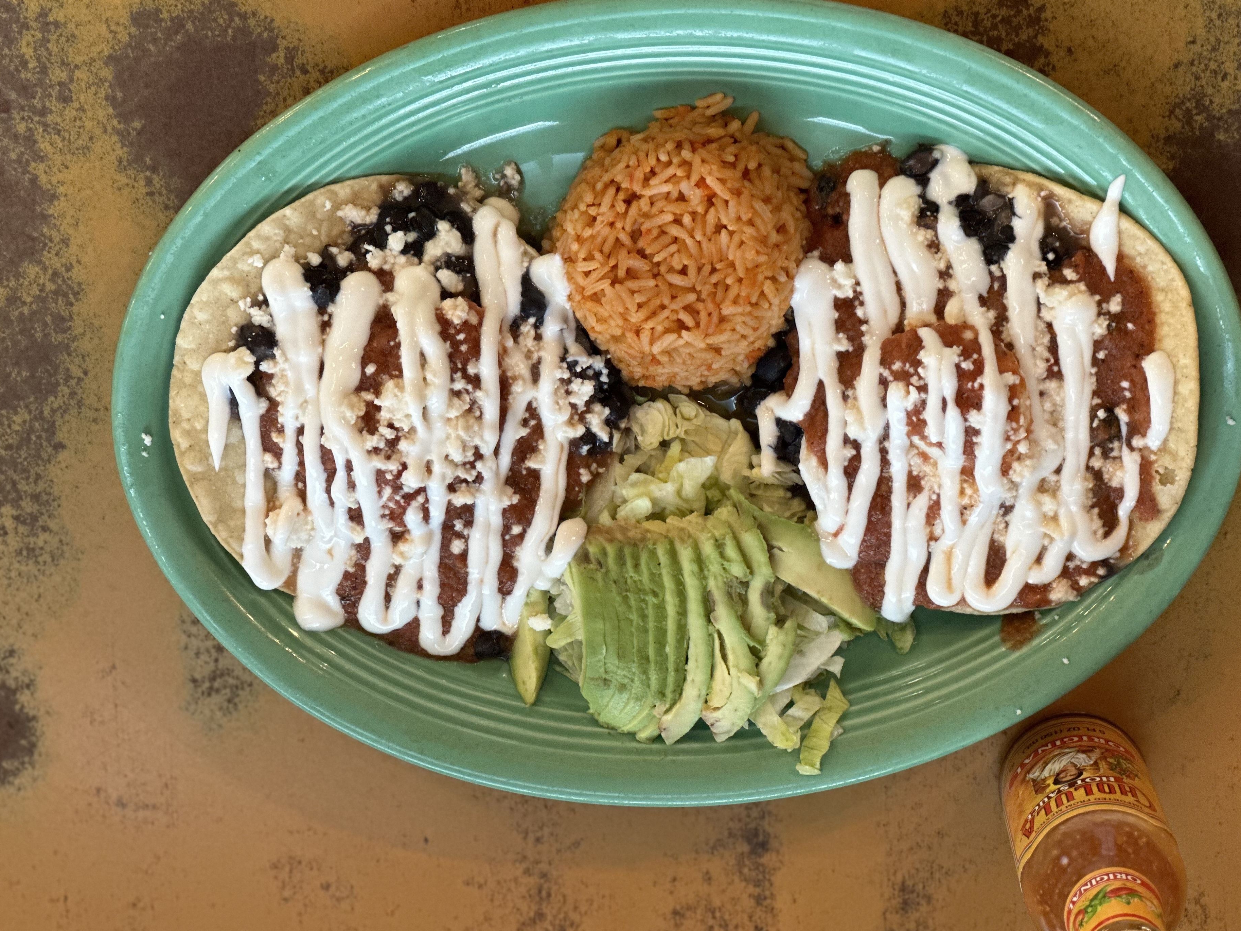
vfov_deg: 17.4
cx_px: 677
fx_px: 3047
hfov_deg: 23.0
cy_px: 427
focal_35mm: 85
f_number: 2.8
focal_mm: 9
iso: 320
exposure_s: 1/40
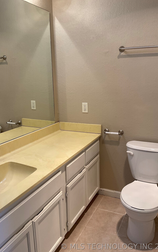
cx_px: 80
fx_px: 214
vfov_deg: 61.2
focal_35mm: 31
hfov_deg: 40.6
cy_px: 125
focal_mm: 3
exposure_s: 1/120
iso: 64
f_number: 1.8
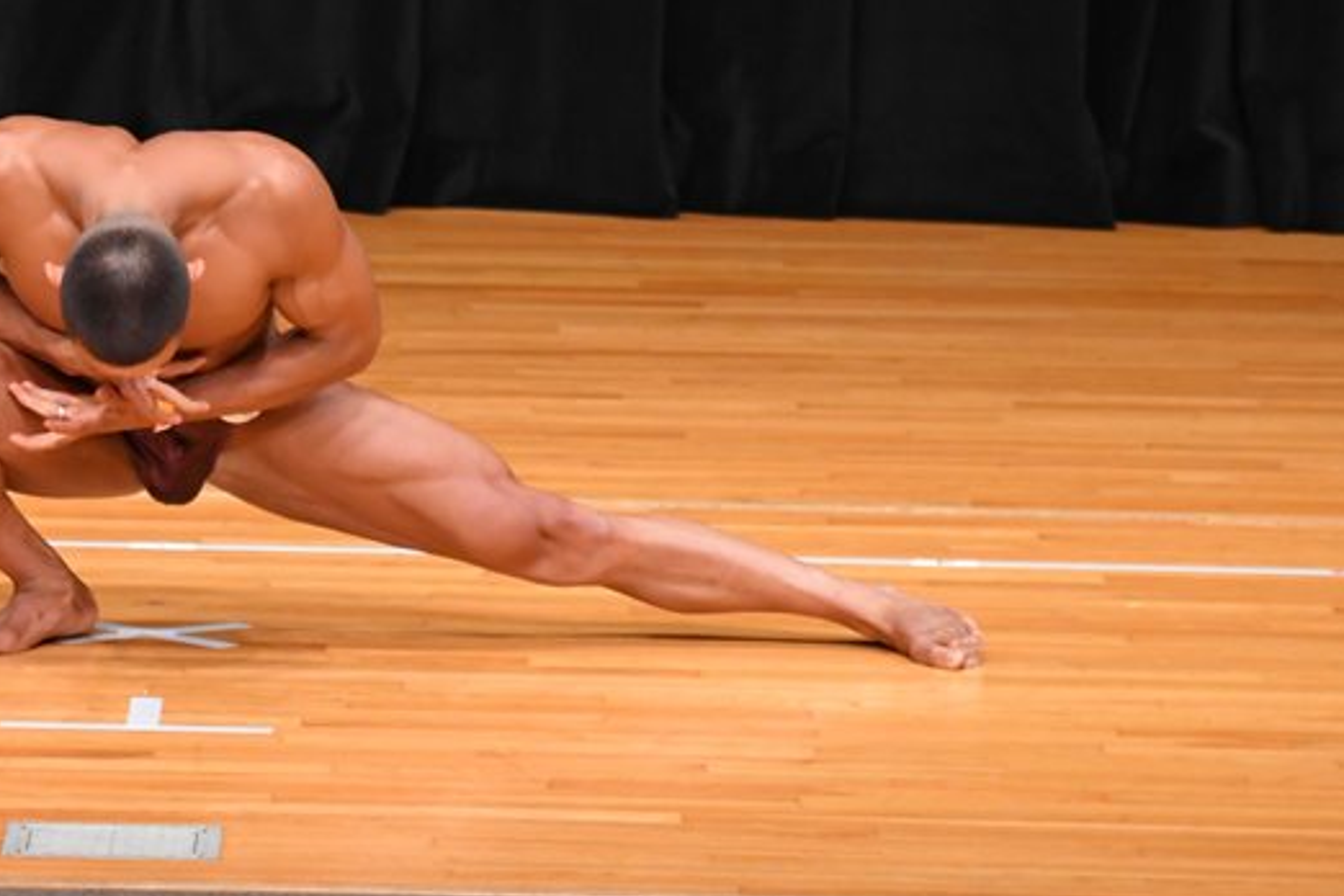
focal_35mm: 512
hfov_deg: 4.0
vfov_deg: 2.7
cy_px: 324
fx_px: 19113
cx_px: 380
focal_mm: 230
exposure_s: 1/400
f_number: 5.6
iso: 4000
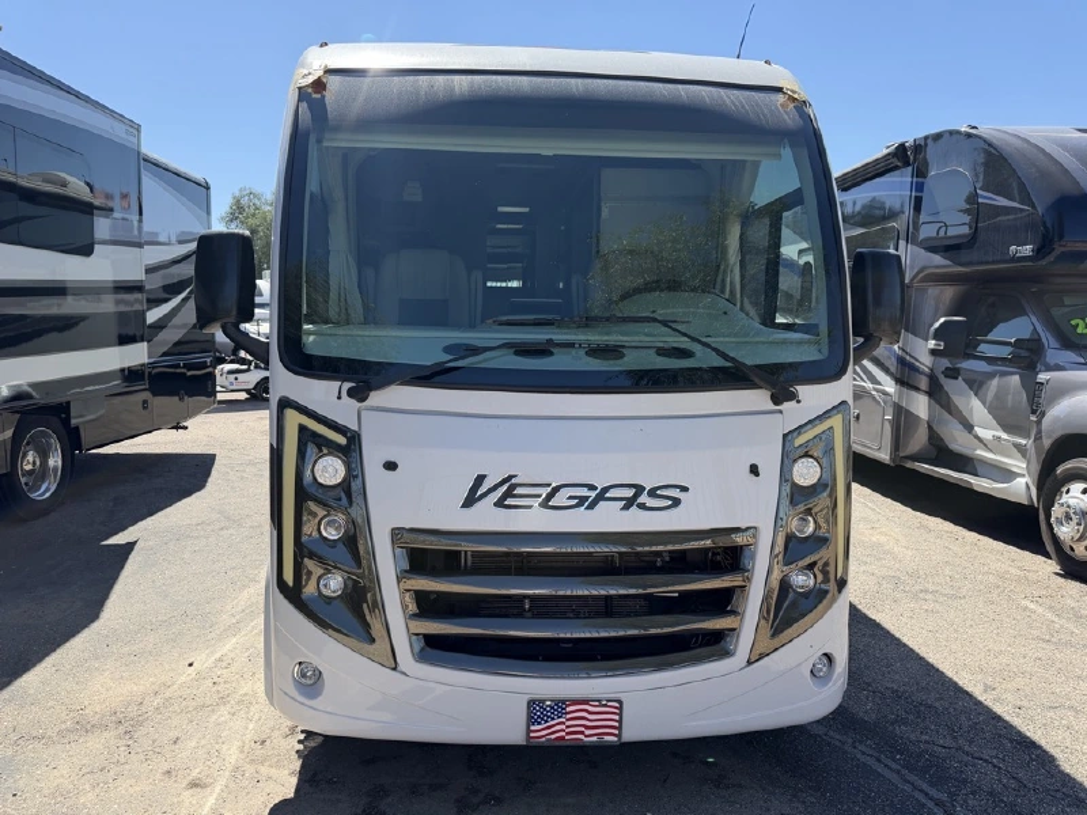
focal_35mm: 24
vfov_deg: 56.8
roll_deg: +0.1
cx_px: 544
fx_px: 754
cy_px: 408
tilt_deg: -7.5
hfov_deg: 71.6
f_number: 1.78
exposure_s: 1/2907
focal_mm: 6.76
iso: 100
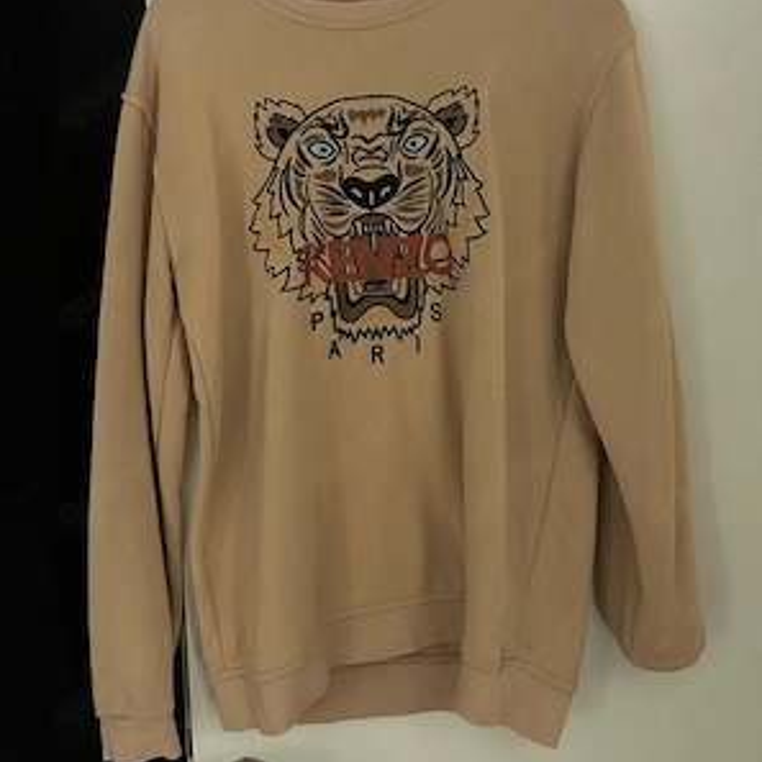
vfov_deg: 52.1
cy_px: 298
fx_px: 772
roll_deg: +1.0
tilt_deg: -5.8
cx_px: 382
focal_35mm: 31
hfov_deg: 52.5
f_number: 1.5
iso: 640
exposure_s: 1/34
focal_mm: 5.7
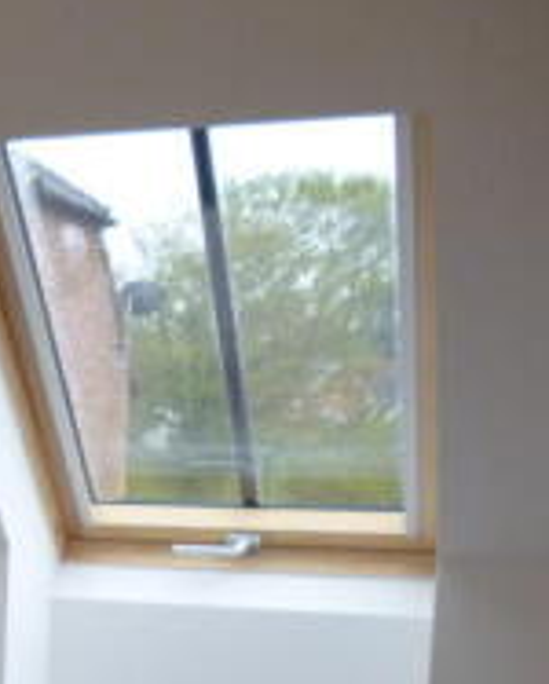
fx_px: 1724
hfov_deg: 15.2
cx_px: -489
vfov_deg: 21.6
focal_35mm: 85
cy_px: 700
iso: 200
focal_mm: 5
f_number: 3.1
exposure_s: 1/60
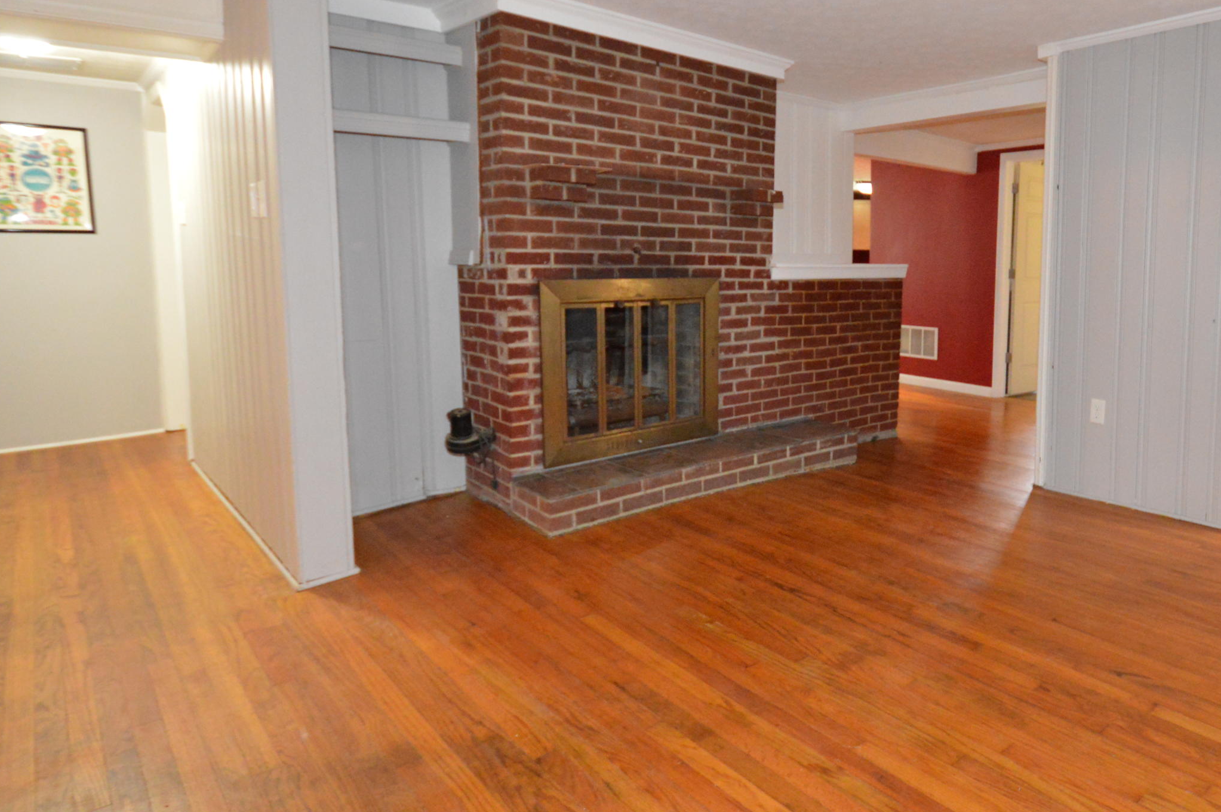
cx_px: 839
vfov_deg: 56.8
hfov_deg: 75.5
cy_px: 331
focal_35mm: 22
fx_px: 746
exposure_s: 1/60
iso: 3200
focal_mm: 10
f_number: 3.5
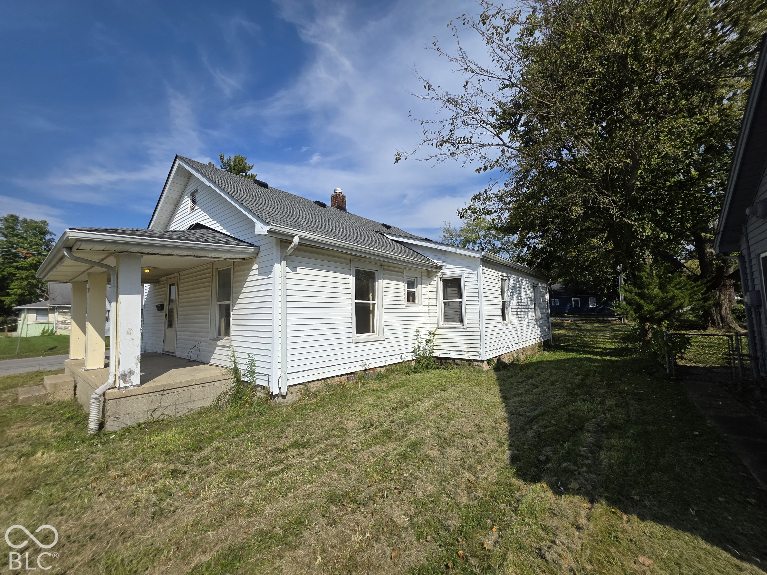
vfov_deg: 89.9
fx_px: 288
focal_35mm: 13
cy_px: 288
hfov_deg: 106.2
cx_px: 384
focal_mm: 2.2
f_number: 1.9
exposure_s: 1/3018
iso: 40
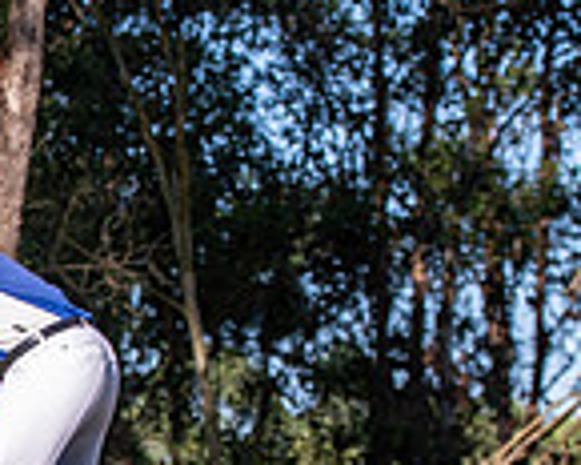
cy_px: 599
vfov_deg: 4.7
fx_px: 5657
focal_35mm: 329
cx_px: -296
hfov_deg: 5.8
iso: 160
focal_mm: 80
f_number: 3.2
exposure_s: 1/2000
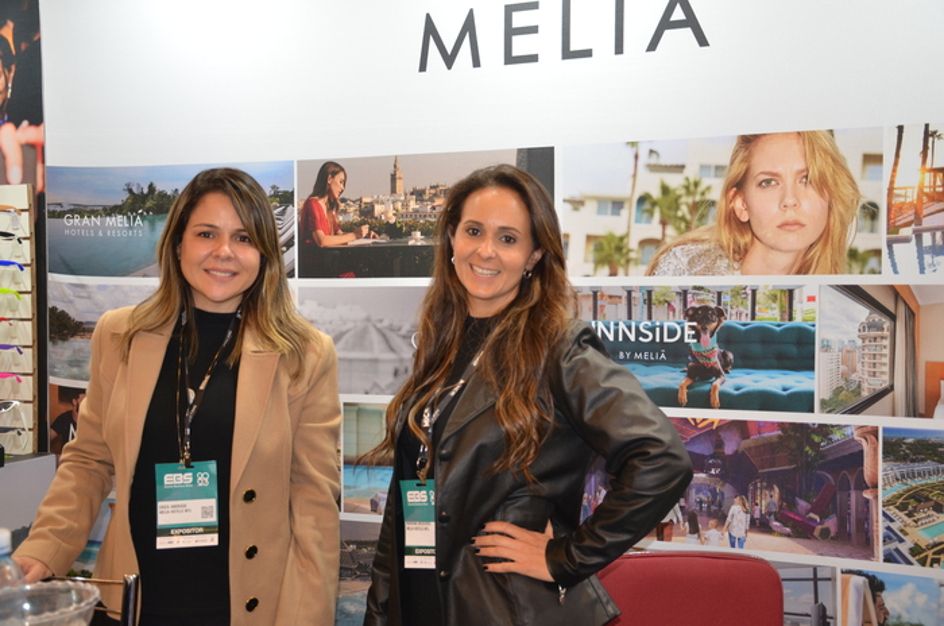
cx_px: 472
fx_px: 1178
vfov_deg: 29.8
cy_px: 313
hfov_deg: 43.7
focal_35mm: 45
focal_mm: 30
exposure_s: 1/60
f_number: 4
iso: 640
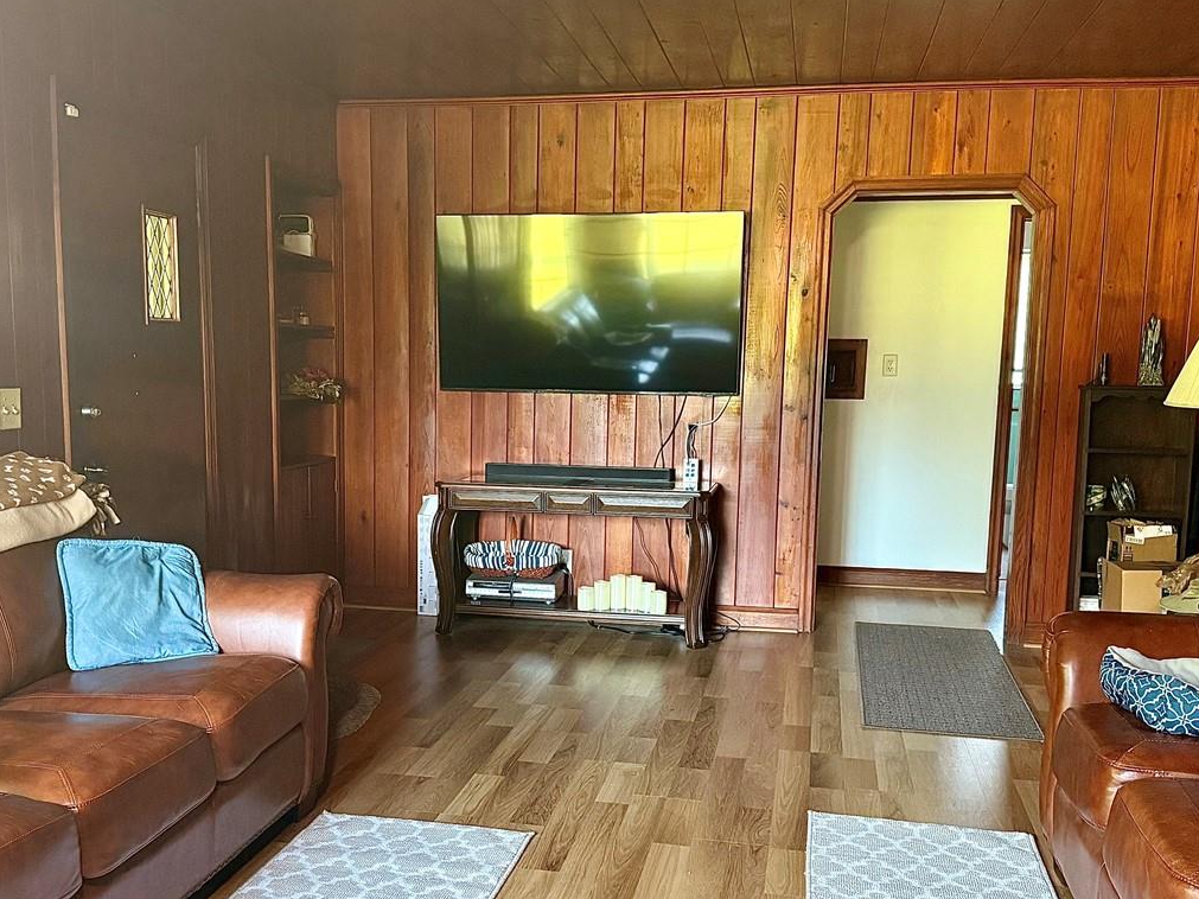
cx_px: 528
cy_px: 530
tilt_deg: -7.4
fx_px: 1316
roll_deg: -0.3
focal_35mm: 38
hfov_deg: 48.9
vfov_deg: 37.6
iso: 640
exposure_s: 1/60
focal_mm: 6.76
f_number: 1.78
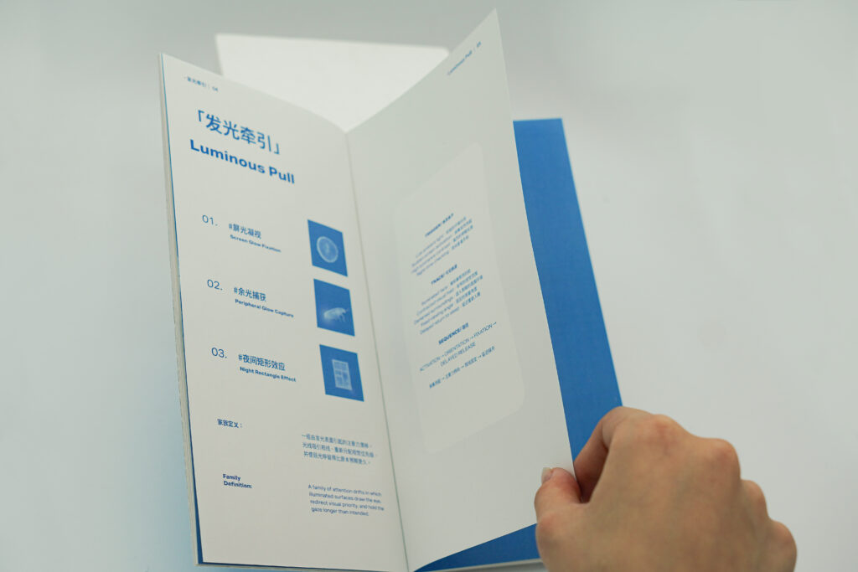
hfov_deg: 41.1
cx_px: 429
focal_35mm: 48
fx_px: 1144
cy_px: 286
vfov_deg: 28.1
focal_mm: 32
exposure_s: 1/250
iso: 100
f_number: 5
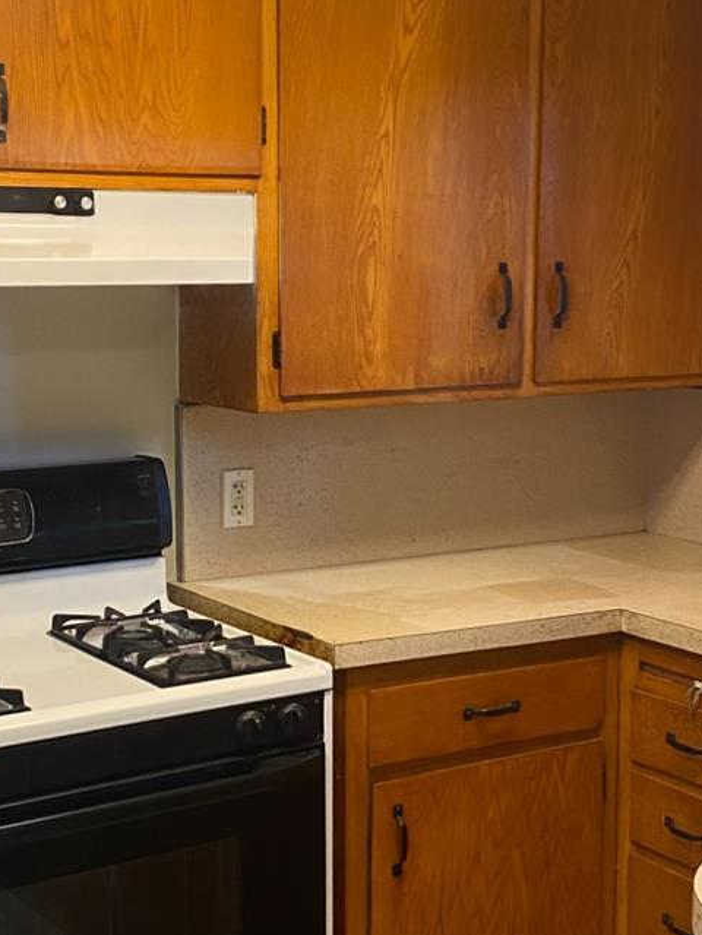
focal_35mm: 61
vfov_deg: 31.7
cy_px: 462
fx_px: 1648
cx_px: 317
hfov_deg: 24.0
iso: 200
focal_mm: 4.25
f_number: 1.8
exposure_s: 1/60
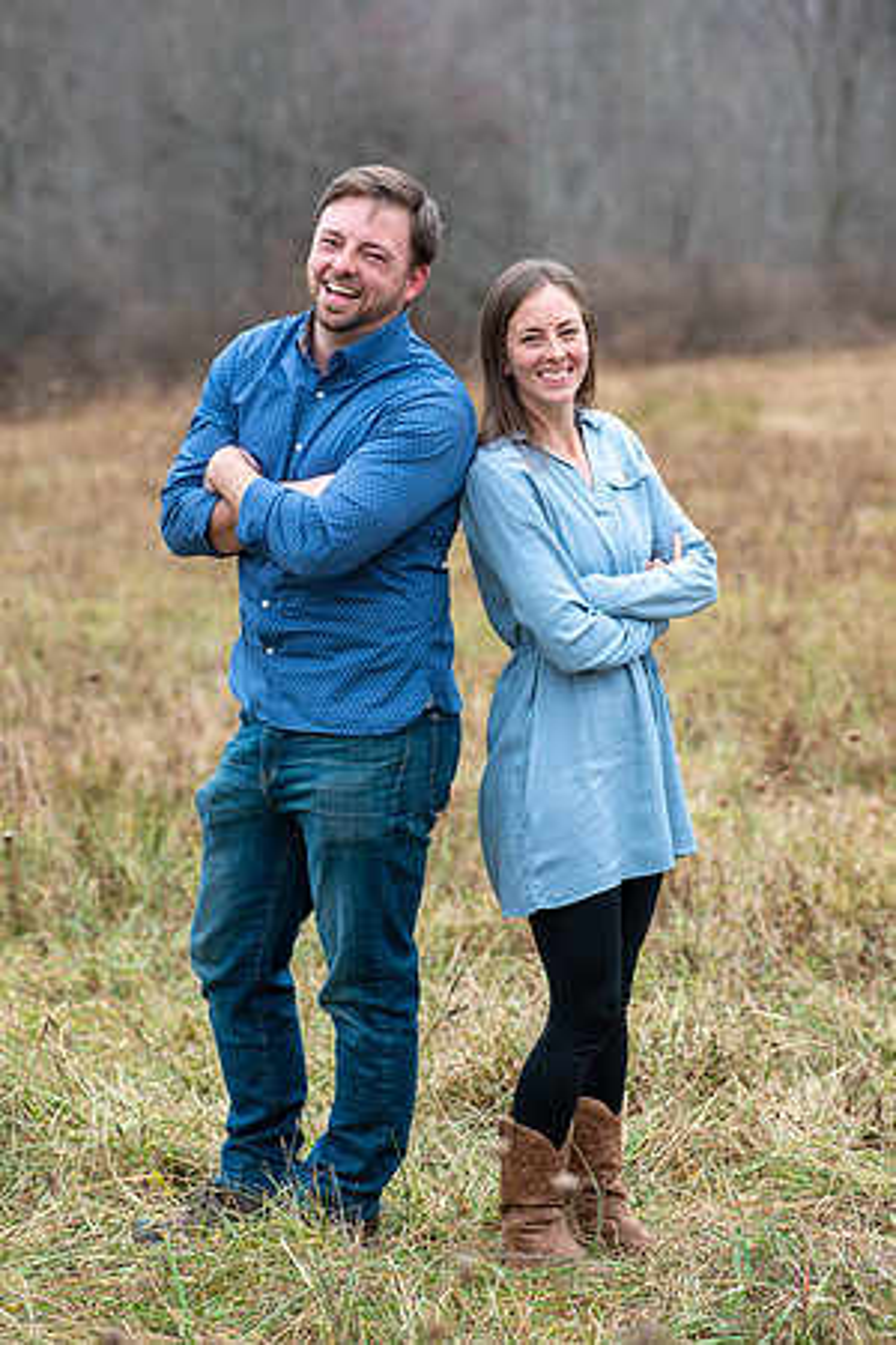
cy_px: 672
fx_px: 4181
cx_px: 448
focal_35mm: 112
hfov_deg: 12.2
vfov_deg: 18.3
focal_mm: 112
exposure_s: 1/250
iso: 320
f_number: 5
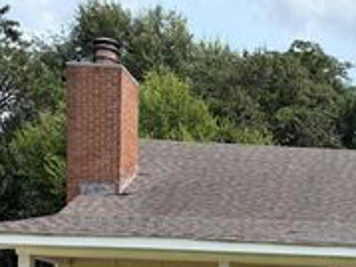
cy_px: 362
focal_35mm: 67
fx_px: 689
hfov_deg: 25.6
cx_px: 440
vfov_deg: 19.9
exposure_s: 1/3759
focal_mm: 6.76
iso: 100
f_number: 1.78
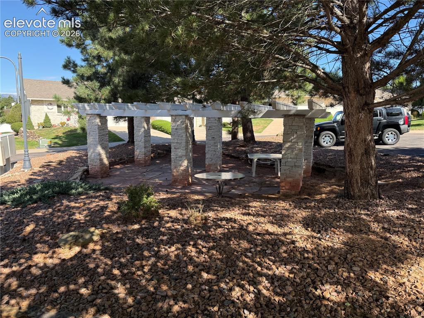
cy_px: 159
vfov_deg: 56.8
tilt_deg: -7.6
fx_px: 294
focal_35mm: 24
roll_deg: -0.7
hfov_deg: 71.6
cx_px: 212
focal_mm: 6.76
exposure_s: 1/1271
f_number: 1.78
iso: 100
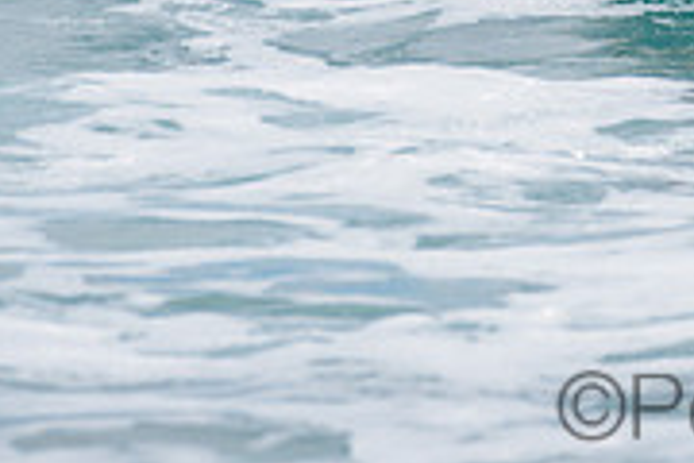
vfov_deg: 0.7
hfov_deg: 1.0
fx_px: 38071
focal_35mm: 1975
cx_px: 727
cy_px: -356
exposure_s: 1/2000
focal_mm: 500
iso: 140
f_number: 5.6
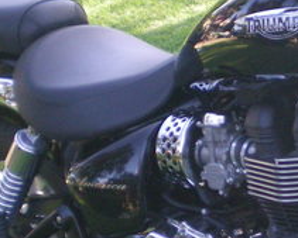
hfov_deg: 11.5
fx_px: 1438
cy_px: 77
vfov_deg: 9.5
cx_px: 395
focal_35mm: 163
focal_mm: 7.4
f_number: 3.5
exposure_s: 1/125
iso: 188
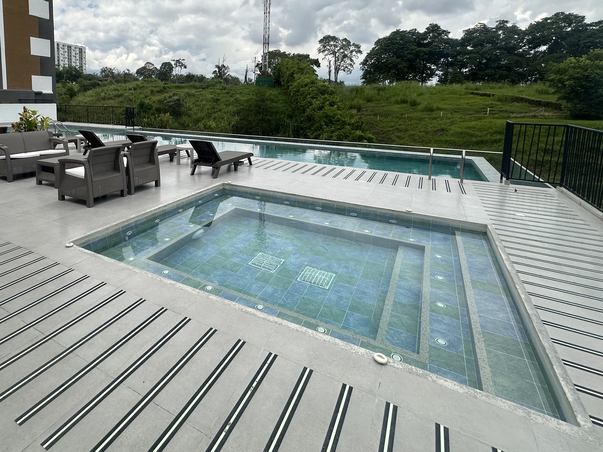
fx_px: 348
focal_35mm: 20
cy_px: 138
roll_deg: -0.6
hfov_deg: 79.8
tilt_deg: -6.0
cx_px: 216
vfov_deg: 63.7
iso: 50
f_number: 2.2
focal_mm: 2.22
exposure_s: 1/2681
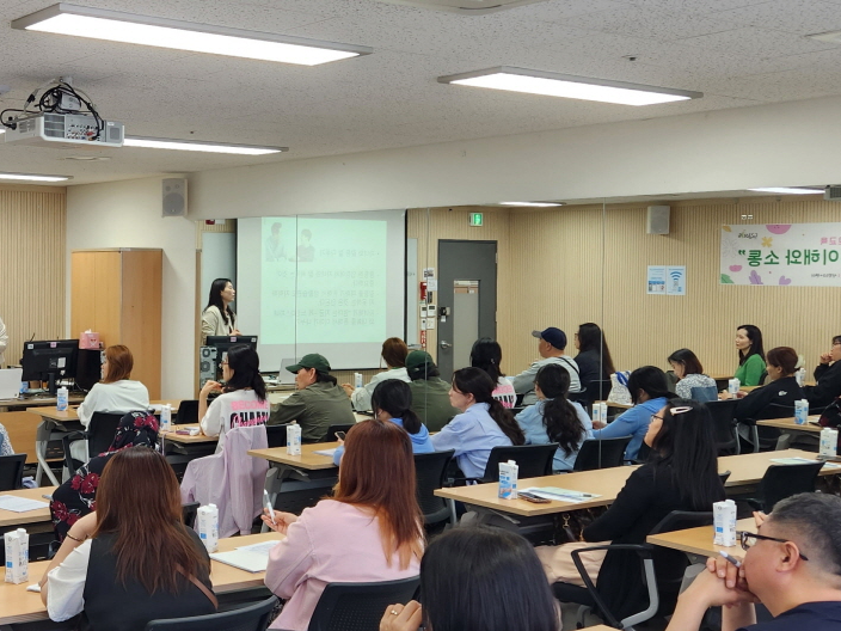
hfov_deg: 37.1
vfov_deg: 29.7
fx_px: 1190
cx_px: 130
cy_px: 299
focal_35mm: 49
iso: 80
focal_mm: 5.4
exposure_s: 1/120
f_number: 1.8
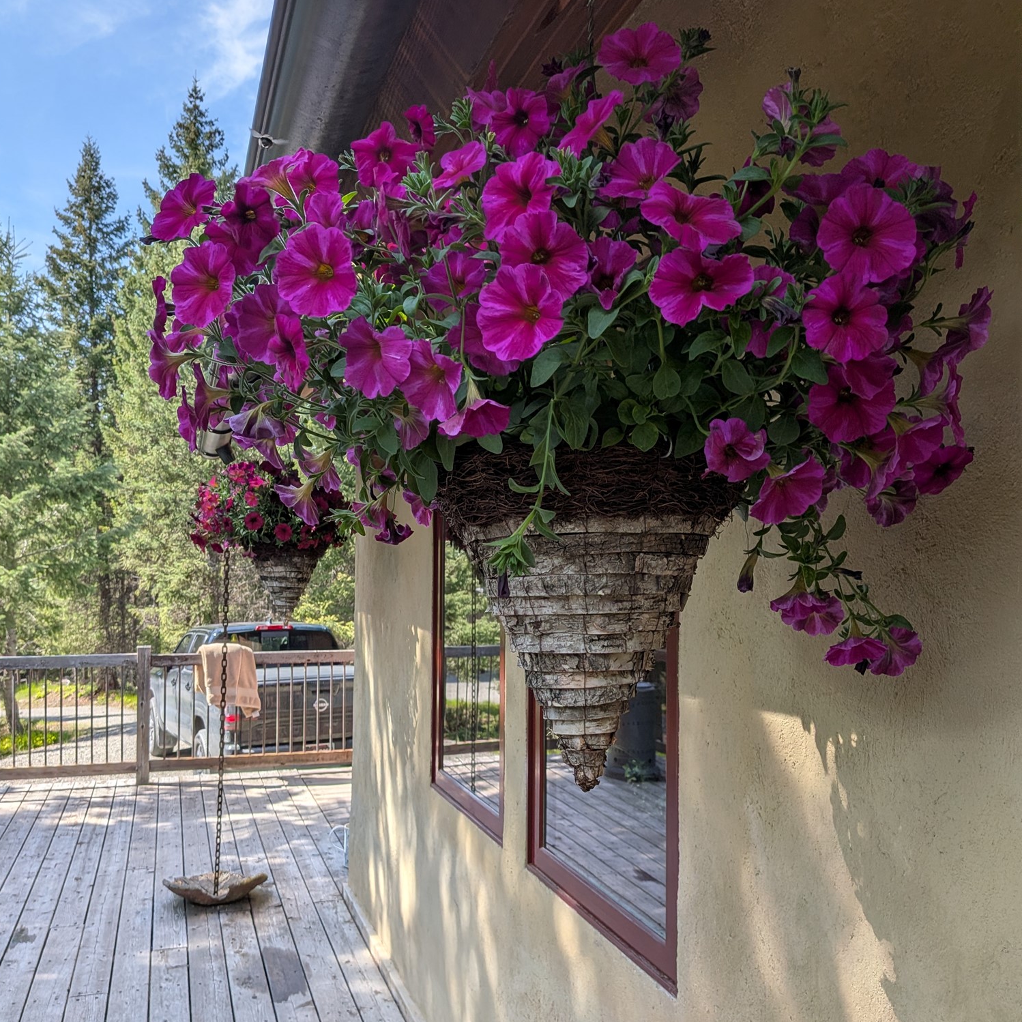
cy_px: 544
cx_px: 503
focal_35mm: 29
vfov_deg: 55.6
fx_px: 969
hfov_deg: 55.6
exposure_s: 1/906
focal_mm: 4.53
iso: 31
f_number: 1.7
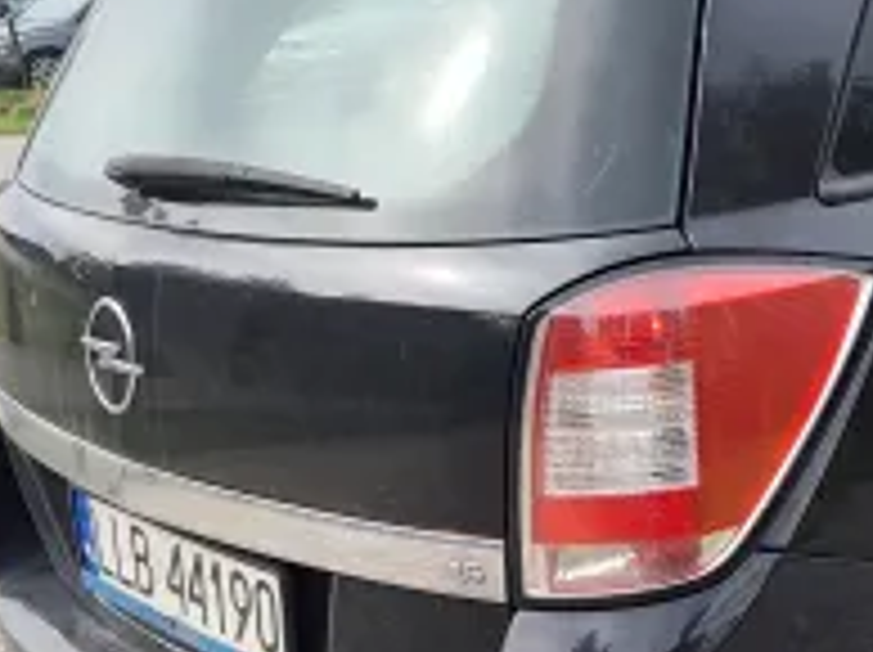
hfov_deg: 23.4
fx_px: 1914
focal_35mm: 76
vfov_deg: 19.3
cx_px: 1062
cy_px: 450
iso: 50
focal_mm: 6.07
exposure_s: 1/449
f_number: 1.7
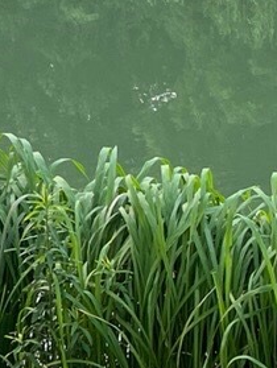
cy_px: -256
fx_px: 1426
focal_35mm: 134
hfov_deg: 10.9
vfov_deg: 13.5
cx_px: -55
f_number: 1.6
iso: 40
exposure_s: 1/240
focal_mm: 5.1
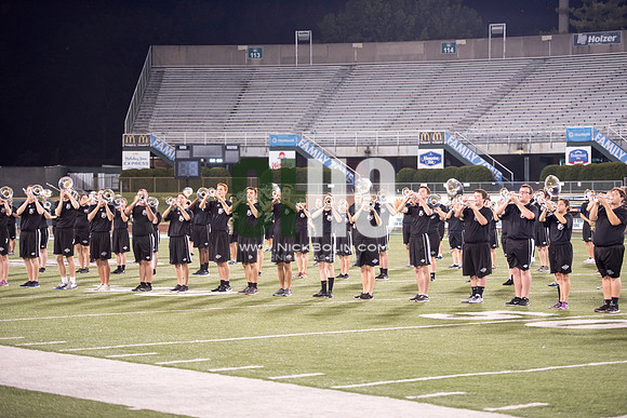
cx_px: 314
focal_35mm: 98
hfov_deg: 20.8
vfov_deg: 14.0
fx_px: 1707
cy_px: 209
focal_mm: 98
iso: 1000
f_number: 2.8
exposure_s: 1/320
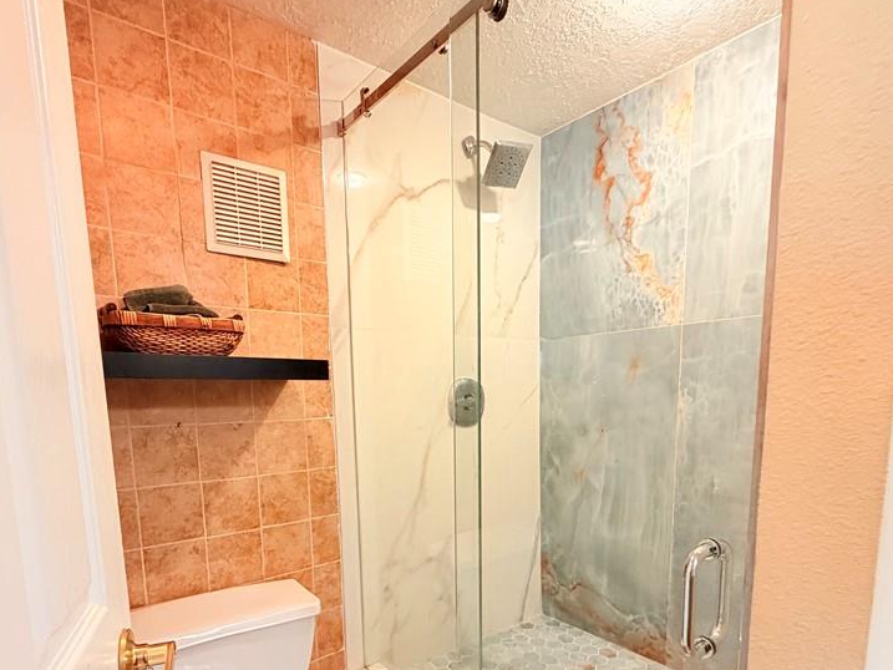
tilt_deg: -8.5
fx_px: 516
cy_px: 465
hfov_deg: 81.7
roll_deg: +1.3
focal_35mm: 20
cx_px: 432
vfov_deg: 63.7
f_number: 2.2
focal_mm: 2.22
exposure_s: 1/60
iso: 400
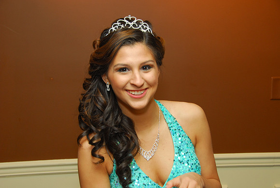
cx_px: 140
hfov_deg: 36.8
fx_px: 420
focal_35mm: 54
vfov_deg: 25.1
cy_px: 94
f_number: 5.6
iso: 400
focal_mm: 36
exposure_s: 1/60
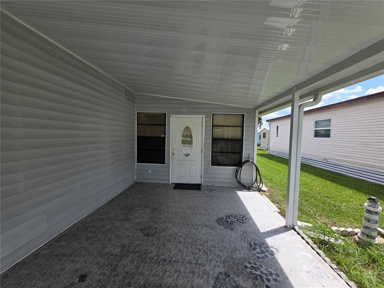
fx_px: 144
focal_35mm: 13
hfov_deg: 106.2
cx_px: 192
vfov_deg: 89.9
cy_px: 144
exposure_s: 1/1425
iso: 40
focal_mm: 2.2
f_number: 1.9
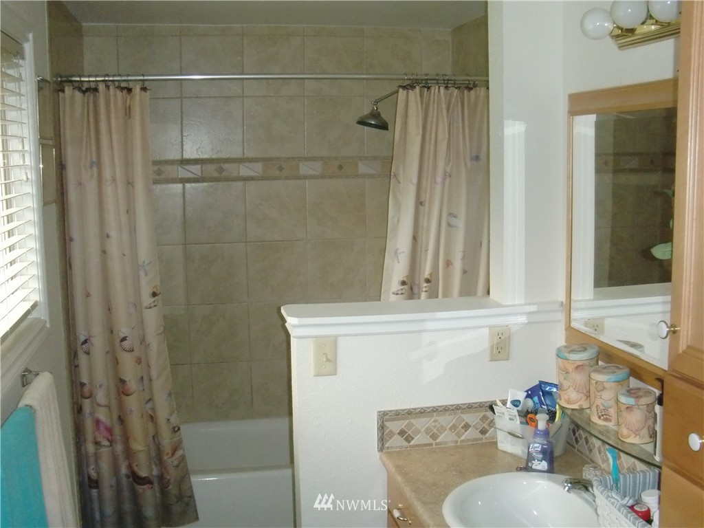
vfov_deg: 37.7
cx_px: 352
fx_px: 773
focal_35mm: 38
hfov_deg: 49.0
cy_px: 264
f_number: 3.9
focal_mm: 6.66
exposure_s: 1/60
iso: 400
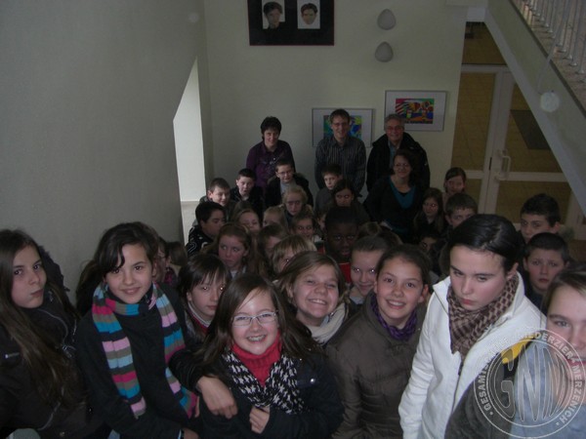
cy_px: 220
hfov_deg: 42.9
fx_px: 745
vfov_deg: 32.9
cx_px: 293
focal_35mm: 44
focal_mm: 7.4
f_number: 3.5
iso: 200
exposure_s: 1/60
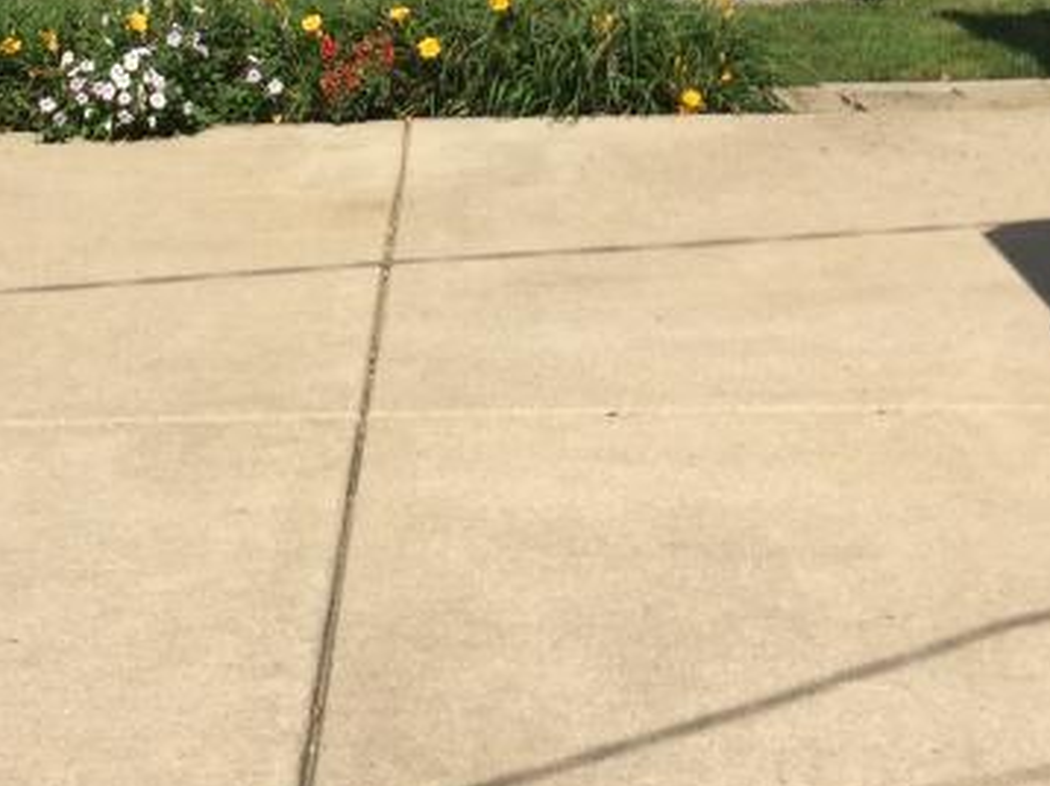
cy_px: -205
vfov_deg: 16.8
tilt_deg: -2.7
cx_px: 440
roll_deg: -0.1
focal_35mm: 83
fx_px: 2516
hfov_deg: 23.5
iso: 32
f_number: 2.2
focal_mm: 4.15
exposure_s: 1/2198
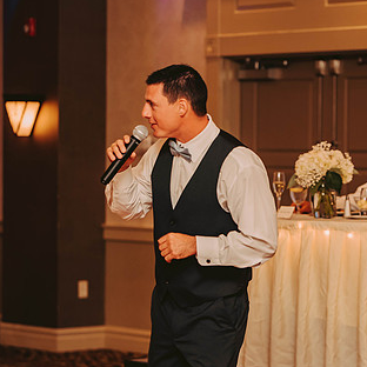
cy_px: 185
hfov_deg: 10.8
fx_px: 1931
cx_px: 283
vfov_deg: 10.9
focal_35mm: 161
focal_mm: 102
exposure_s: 1/60
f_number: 2.8
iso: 800
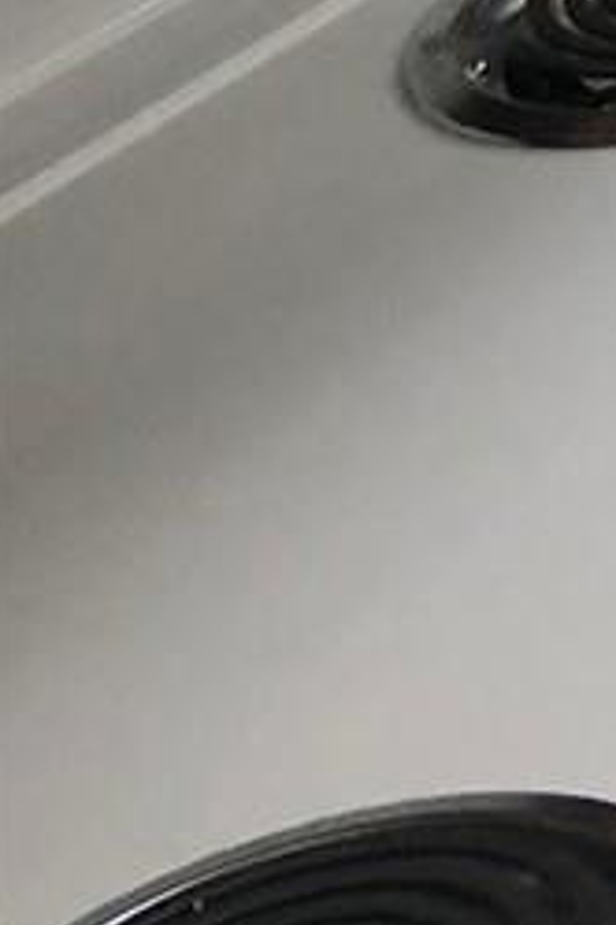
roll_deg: +1.1
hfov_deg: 5.6
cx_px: 2954
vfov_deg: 10.2
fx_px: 4799
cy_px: -921
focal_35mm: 187
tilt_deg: -20.3
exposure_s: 1/30
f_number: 1.8
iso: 40
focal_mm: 3.99
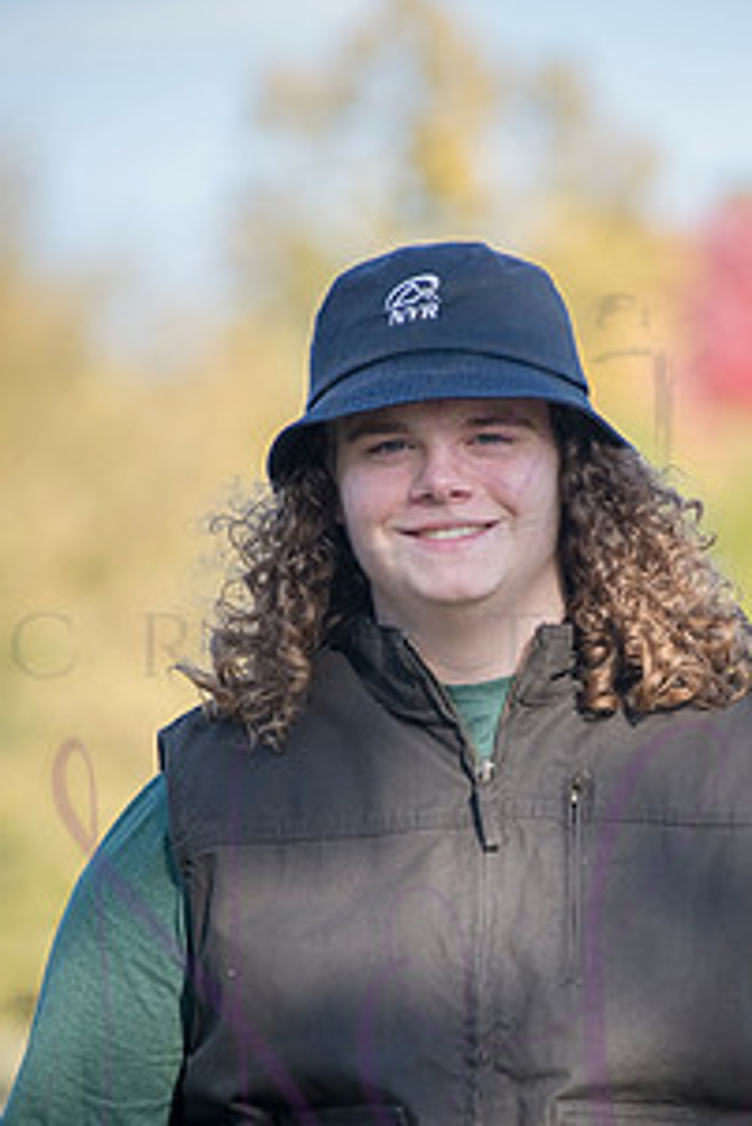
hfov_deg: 4.6
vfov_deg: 6.9
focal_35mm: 299
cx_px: 509
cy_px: 778
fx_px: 9357
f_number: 5
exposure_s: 1/1000
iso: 640
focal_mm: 200
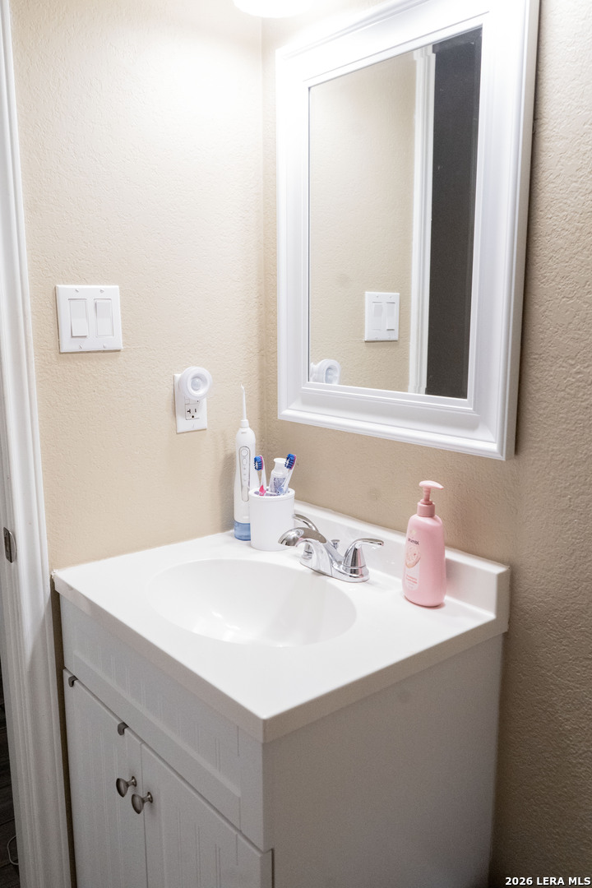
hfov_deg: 45.0
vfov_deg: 63.7
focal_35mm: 29
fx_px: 715
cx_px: 296
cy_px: 444
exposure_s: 1/320
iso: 8000
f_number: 5.6
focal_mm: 29
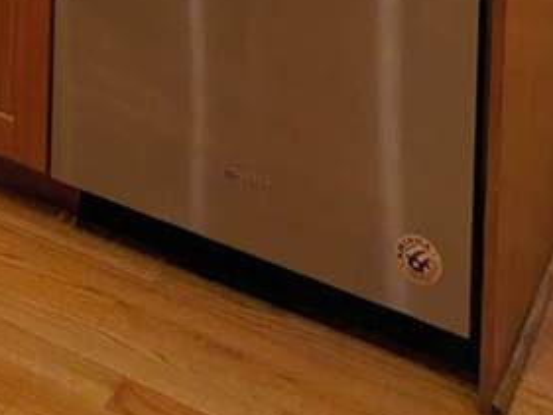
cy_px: -620
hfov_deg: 23.4
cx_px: 83
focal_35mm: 82
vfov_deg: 13.0
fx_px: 1311
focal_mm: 2.22
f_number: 2.2
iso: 54
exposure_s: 1/24
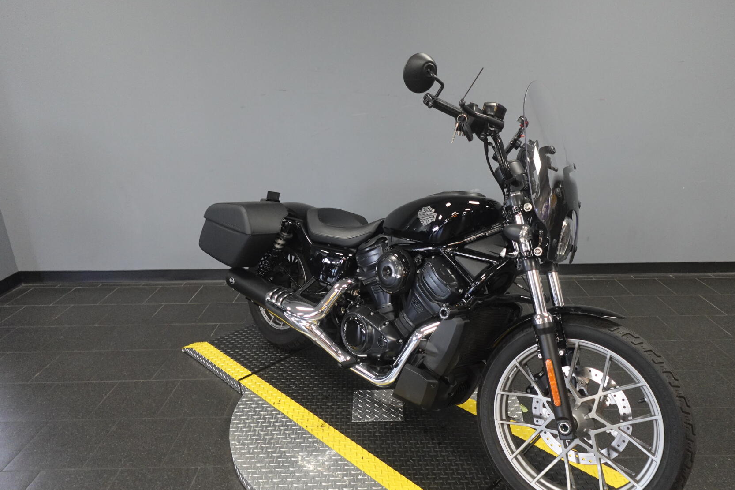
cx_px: 399
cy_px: 261
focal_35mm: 24
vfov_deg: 53.1
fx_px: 490
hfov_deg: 73.6
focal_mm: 7.6
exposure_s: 1/125
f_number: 2
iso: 1000
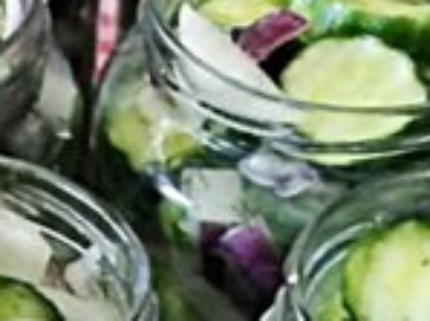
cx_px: 707
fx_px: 5428
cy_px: 525
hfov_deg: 4.5
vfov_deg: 3.4
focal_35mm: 438
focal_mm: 5.25
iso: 984
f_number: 1.75
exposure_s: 1/25
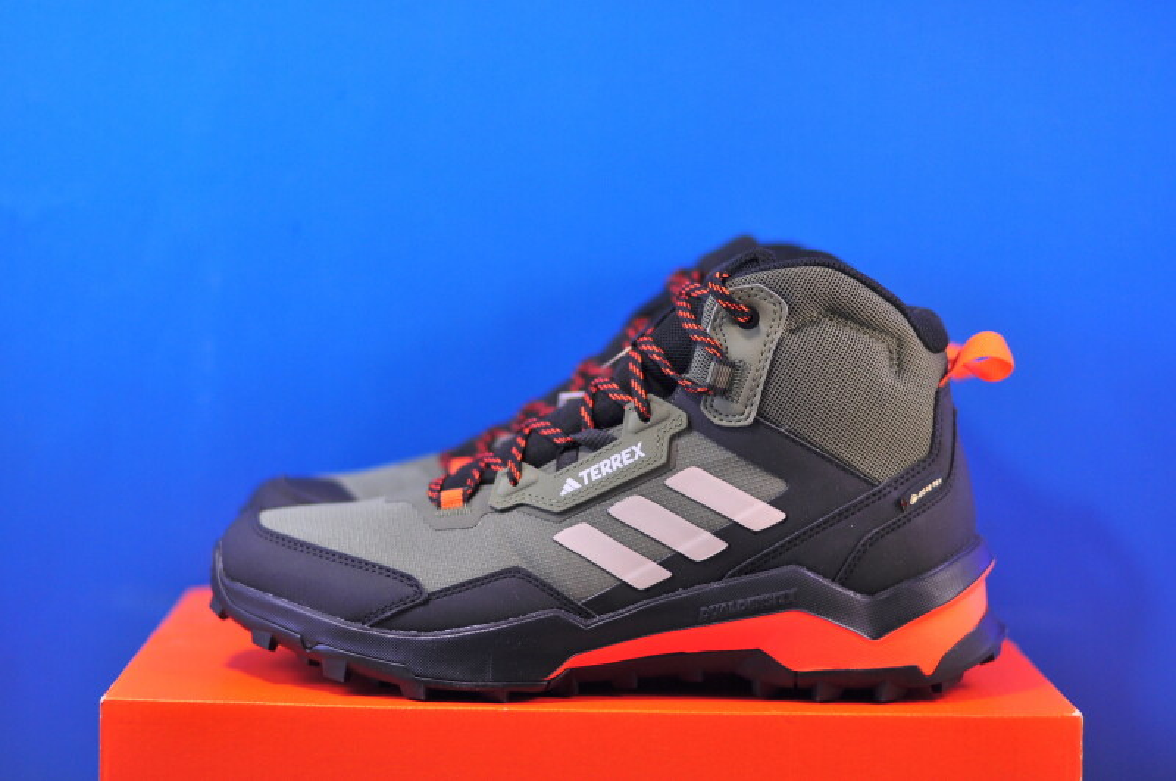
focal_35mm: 75
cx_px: 588
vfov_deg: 18.1
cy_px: 390
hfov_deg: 27.0
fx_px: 2447
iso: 250
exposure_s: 1/320
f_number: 2
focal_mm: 50
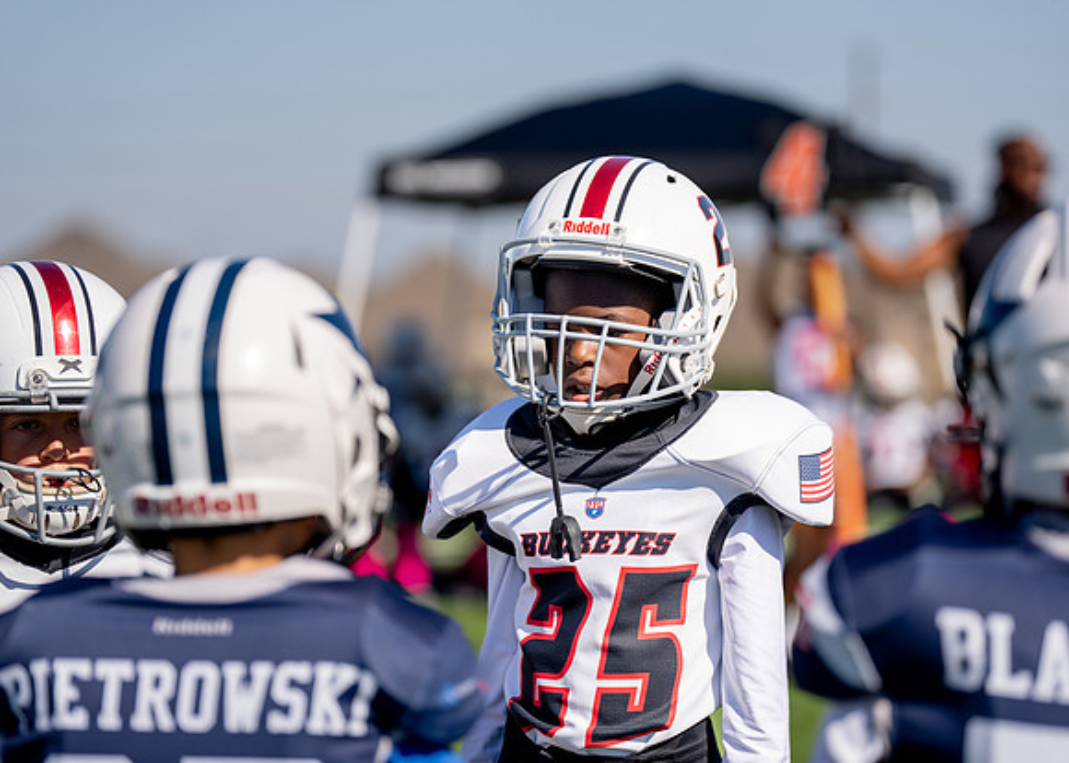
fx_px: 4299
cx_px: 565
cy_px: 391
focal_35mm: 142
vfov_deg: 10.1
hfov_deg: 14.2
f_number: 2.8
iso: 250
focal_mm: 129
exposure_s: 1/5000
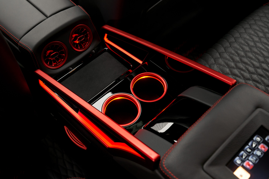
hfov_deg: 45.4
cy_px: 90
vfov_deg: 31.2
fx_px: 321
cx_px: 134
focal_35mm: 43
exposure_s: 1/50
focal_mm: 43
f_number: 5.6
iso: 500
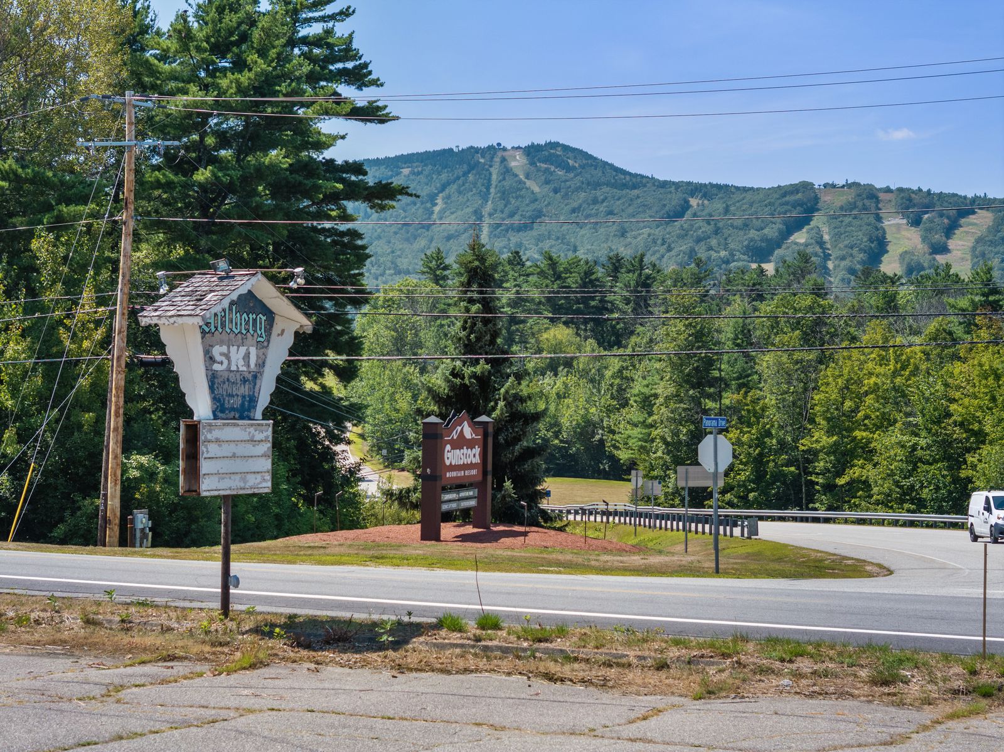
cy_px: 376
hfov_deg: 27.8
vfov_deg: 21.0
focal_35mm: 70
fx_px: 2030
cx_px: 502
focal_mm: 19.35
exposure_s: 1/1600
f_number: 2.8
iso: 120
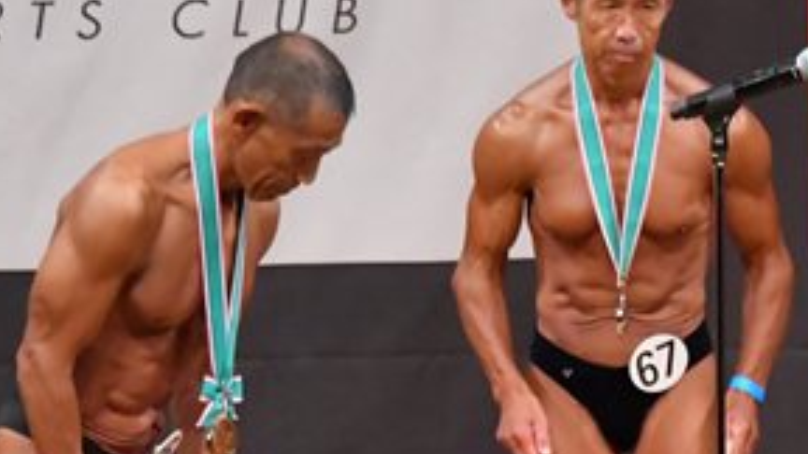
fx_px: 14505
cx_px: 781
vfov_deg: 1.8
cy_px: 432
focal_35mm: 677
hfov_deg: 3.2
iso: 8000
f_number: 5.6
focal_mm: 160
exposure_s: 1/400
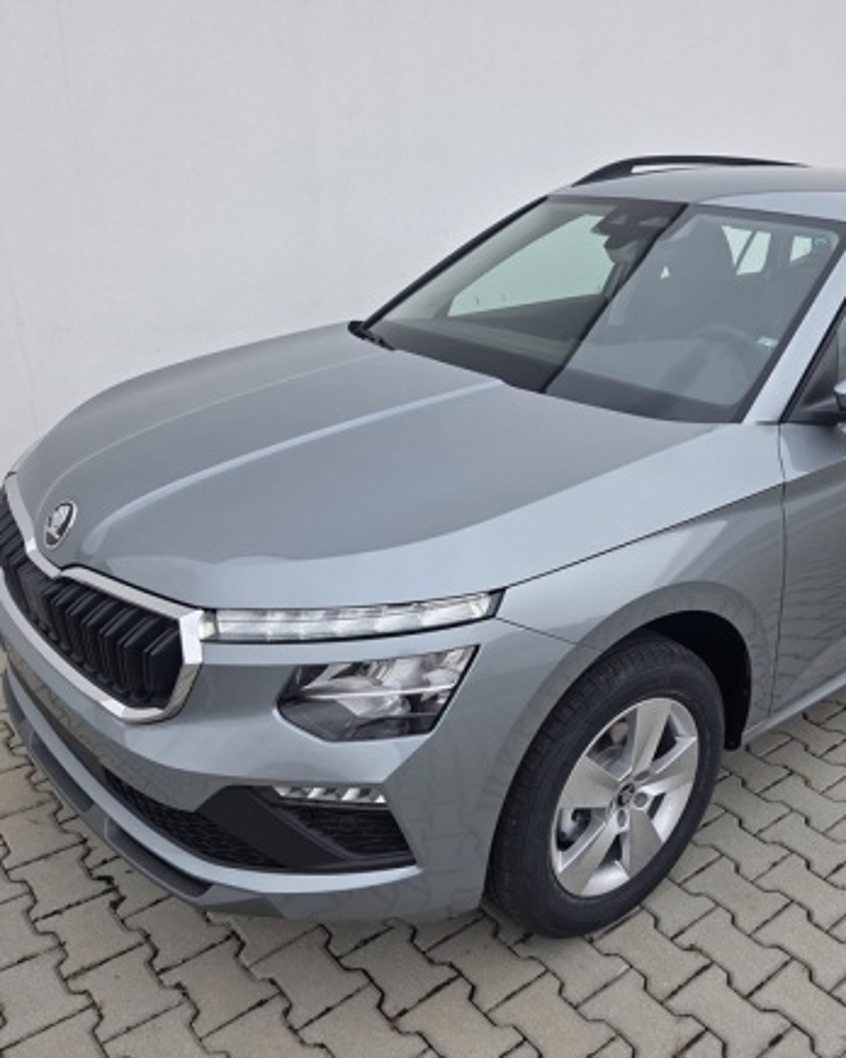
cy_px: 545
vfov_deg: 57.2
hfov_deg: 46.1
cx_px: 588
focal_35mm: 31
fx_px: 970
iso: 40
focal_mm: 5.4
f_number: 1.8
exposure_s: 1/655
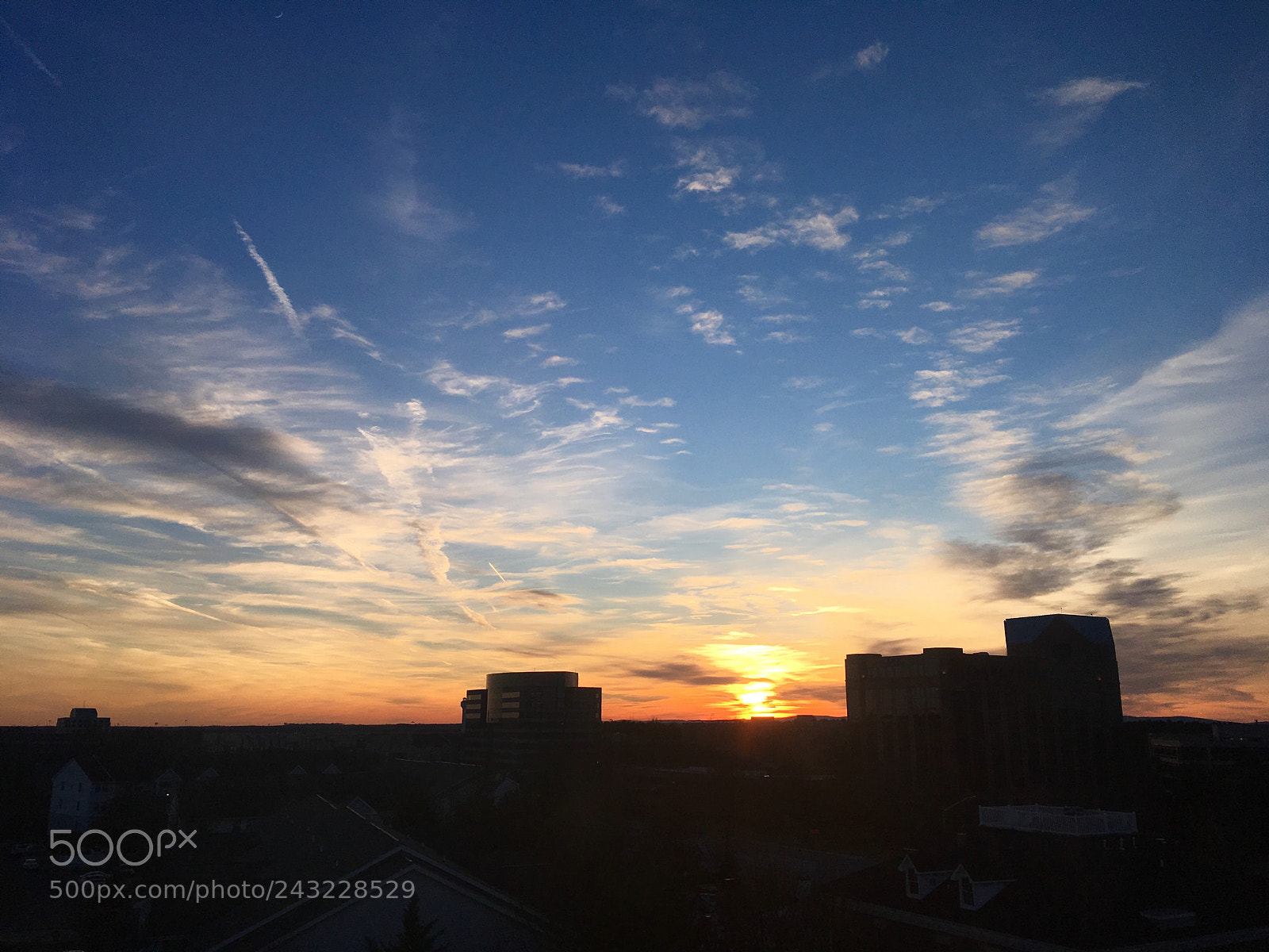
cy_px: 476
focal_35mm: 29
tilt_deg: +14.9
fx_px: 1063
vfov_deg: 48.2
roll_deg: -1.5
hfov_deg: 61.7
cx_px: 634
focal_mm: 4.15
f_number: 2.2
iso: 25
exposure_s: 1/818
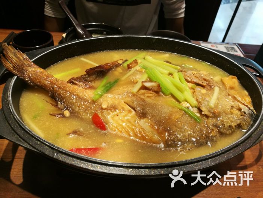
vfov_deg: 51.4
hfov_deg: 65.3
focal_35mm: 27
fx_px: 205
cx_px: 132
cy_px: 99
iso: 200
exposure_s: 1/33.3
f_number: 2.2
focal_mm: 4.5
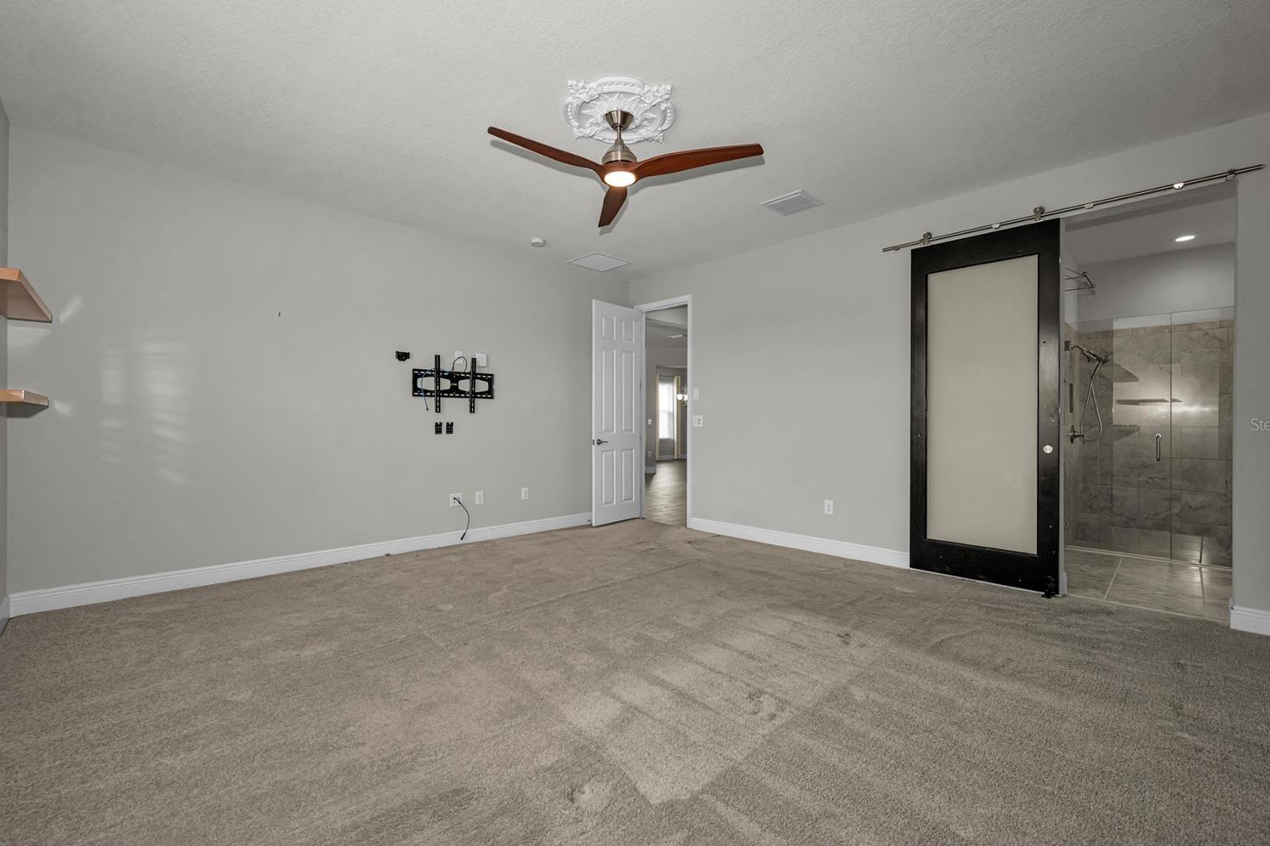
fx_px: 529
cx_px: 646
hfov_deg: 100.4
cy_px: 424
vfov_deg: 77.3
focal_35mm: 15
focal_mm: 14
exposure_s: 1/60
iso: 160
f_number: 8
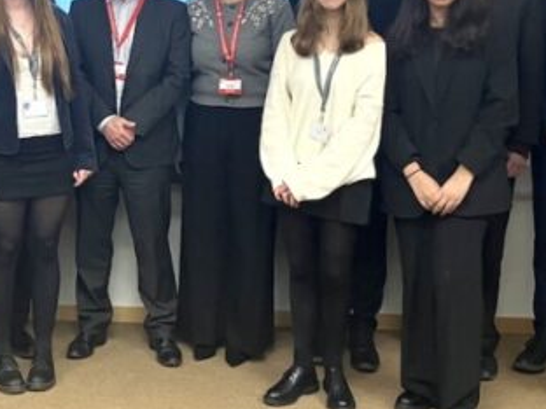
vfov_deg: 21.1
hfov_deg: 27.6
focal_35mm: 69
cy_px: 89
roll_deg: +0.1
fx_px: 1088
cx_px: 116
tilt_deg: -6.5
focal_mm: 3.99
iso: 250
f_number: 1.8
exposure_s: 1/59
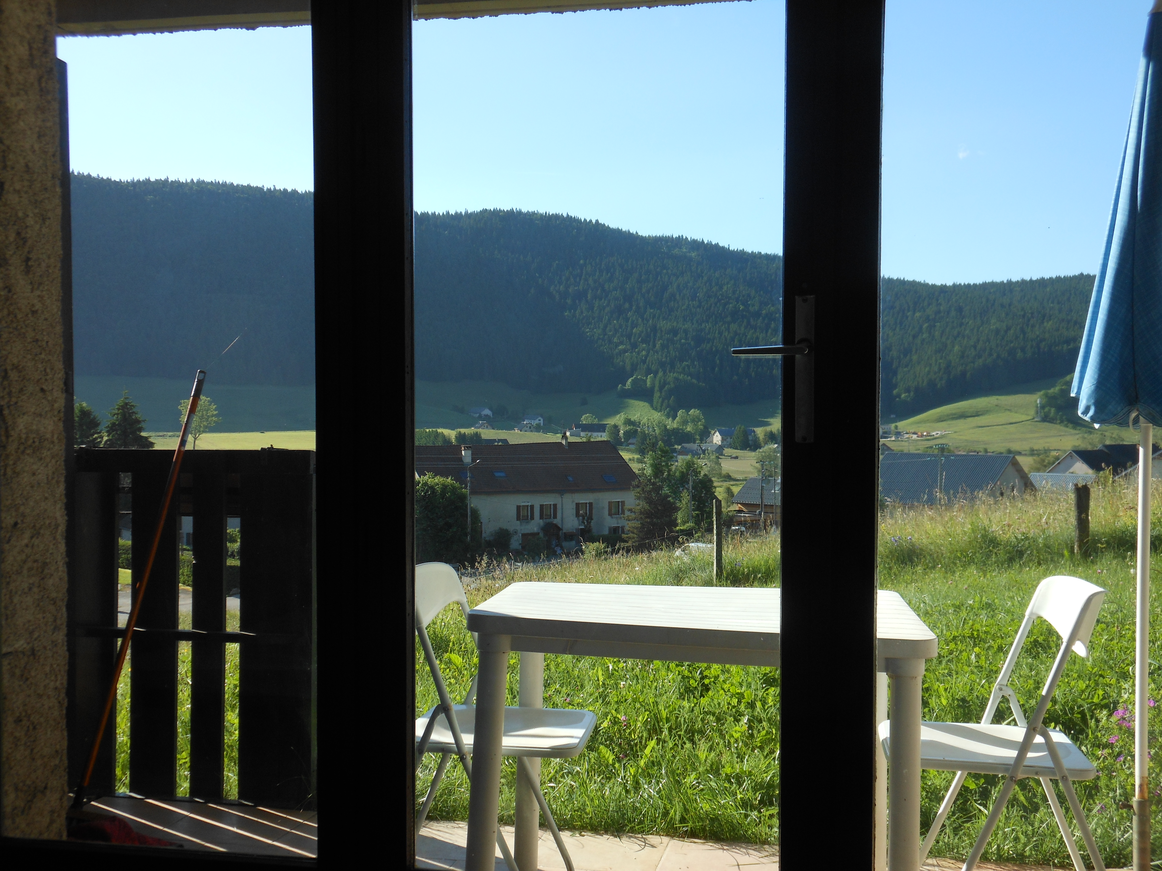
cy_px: 436
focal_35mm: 38
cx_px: 581
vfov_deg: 37.7
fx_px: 1276
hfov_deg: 49.0
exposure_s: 1/320
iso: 80
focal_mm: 6.8
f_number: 3.6
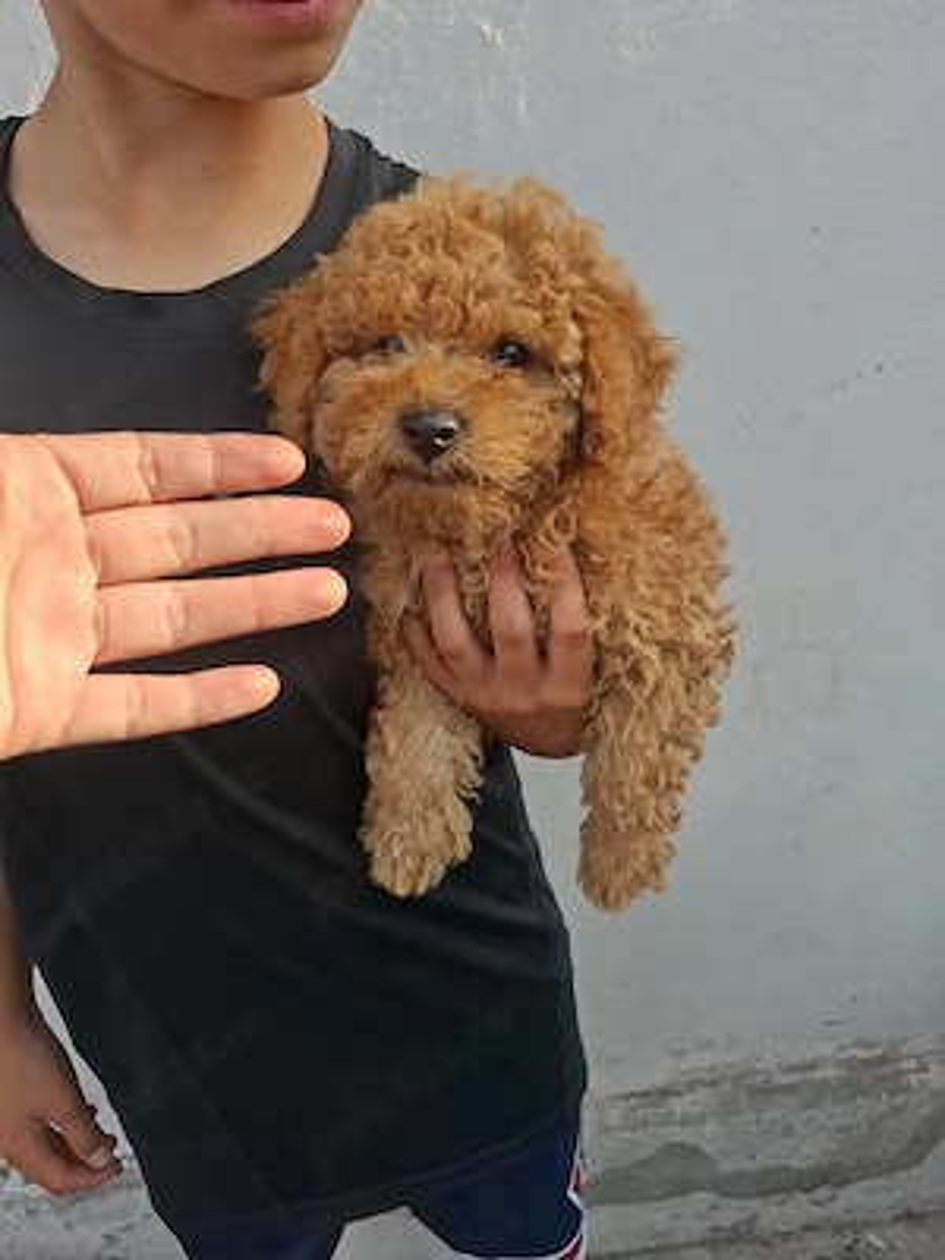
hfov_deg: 58.9
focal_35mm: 23
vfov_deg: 73.9
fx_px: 837
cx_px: 472
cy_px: 630
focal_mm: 5.54
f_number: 1.8
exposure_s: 1/714
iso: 50
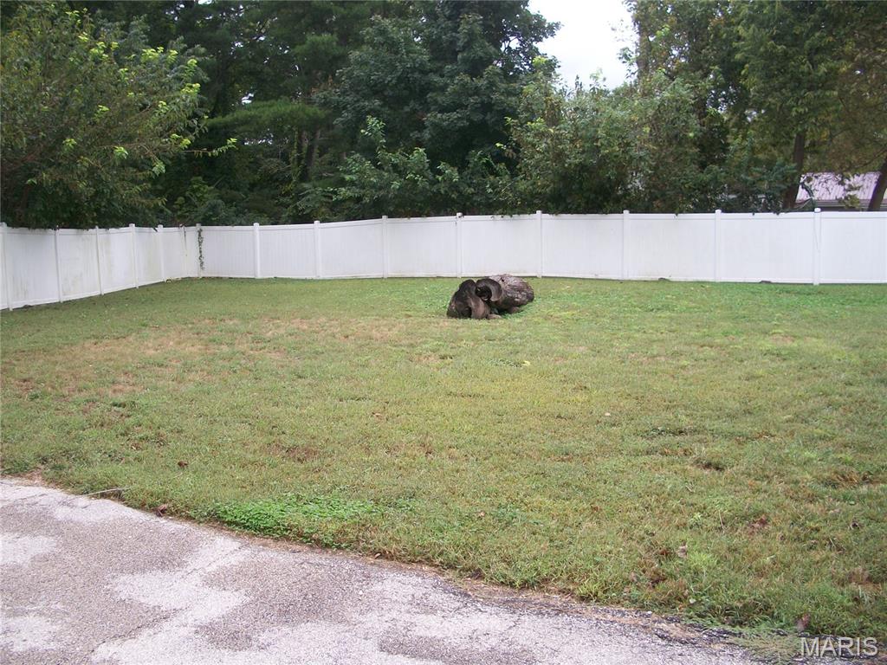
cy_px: 332
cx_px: 444
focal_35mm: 35
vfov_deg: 40.7
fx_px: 897
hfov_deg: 52.6
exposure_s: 1/320
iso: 80
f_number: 3.1
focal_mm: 6.3
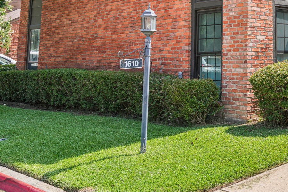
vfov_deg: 22.6
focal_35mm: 57
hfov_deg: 32.1
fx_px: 456
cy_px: -14
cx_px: 292
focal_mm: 25
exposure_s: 1/160
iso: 100
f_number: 8
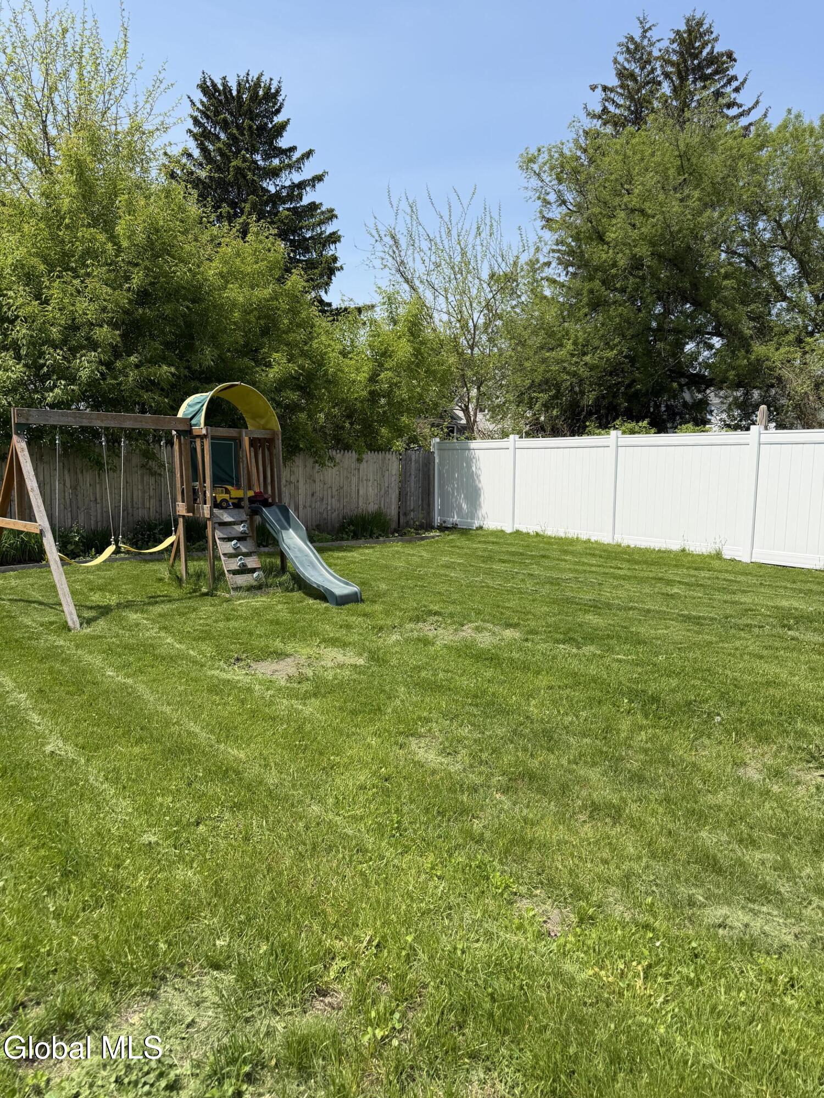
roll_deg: +0.5
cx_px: 412
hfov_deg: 56.8
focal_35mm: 24
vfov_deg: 71.6
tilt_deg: -7.4
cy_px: 549
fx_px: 762
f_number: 1.78
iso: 80
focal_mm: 6.76
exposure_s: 1/3584
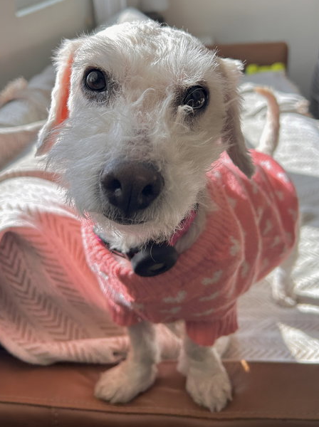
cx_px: 161
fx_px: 357
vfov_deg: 61.7
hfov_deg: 48.1
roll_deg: +2.8
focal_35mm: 29
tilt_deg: -24.8
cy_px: 225
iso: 50
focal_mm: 5.7
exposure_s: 1/353
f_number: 1.5
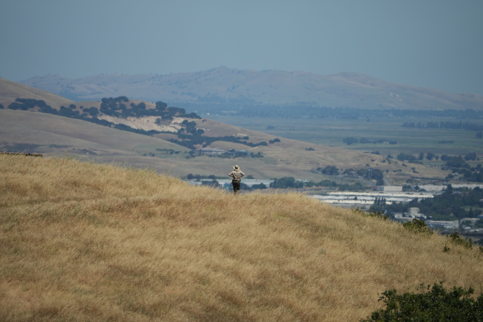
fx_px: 5366
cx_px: 242
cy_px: 161
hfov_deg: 5.2
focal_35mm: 400
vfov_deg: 3.4
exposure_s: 1/3200
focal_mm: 400
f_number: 6.3
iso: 500
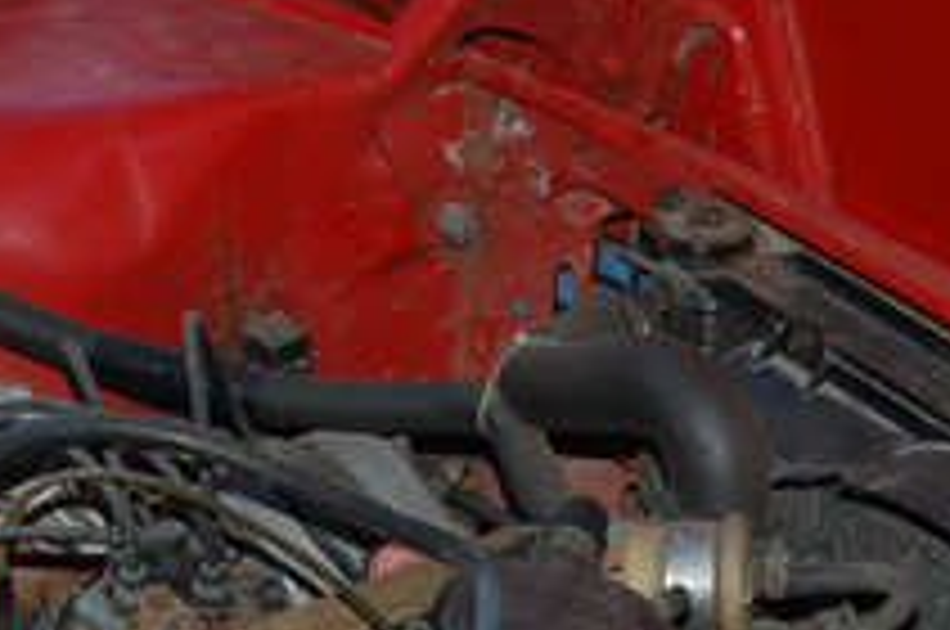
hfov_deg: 12.7
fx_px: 4268
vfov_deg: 8.3
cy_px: 812
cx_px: 590
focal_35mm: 162
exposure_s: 1/60
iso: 400
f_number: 5
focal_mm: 38
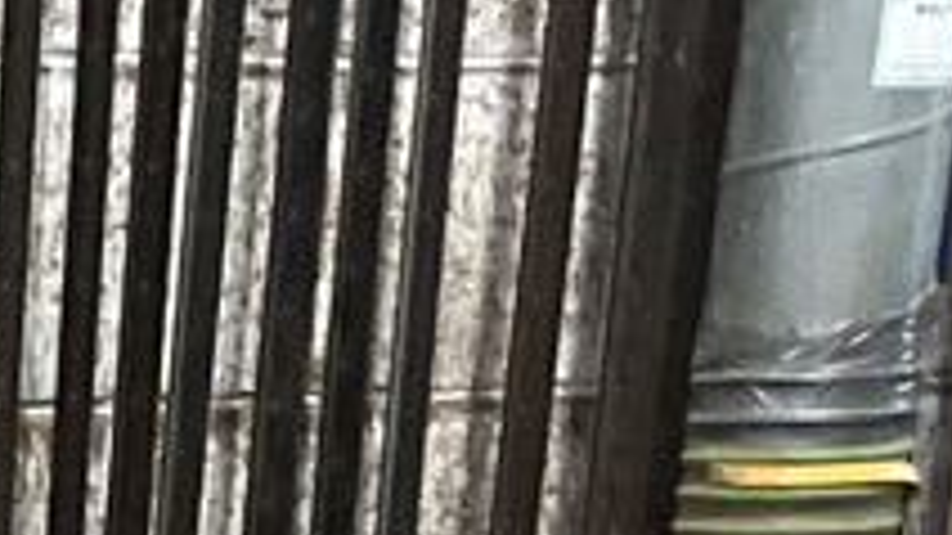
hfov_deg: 10.7
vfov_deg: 5.6
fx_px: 4819
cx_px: -642
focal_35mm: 191
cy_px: 2046
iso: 200
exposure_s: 1/60
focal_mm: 3
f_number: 1.8
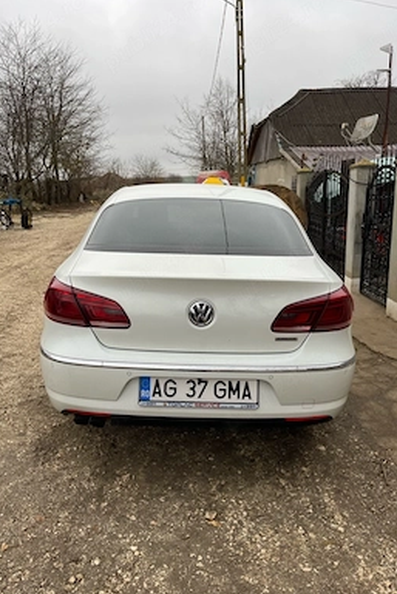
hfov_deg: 47.9
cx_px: 185
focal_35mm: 27
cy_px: 292
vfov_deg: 67.4
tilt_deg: -13.8
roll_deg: +2.0
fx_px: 446
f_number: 1.6
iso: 32
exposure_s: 1/374
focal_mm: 5.1
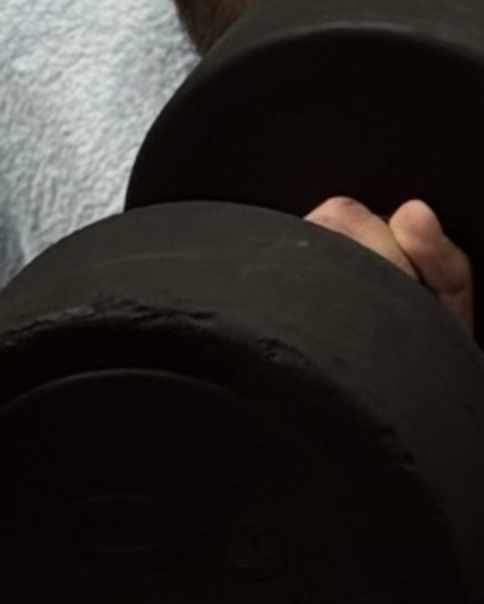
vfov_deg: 6.9
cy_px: 56
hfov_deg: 5.5
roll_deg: -2.2
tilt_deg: -24.6
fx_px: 4991
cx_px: 918
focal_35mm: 279
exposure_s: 1/39
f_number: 1.78
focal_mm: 6.76
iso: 320
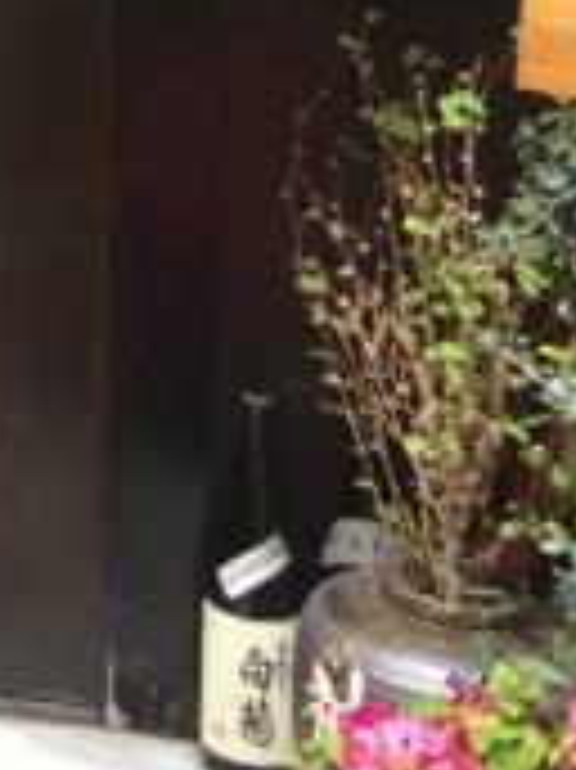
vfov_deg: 12.8
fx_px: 3021
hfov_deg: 9.8
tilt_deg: +0.2
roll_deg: -2.1
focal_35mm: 136
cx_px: -724
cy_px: -738
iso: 25
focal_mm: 4.15
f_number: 2.2
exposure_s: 1/425
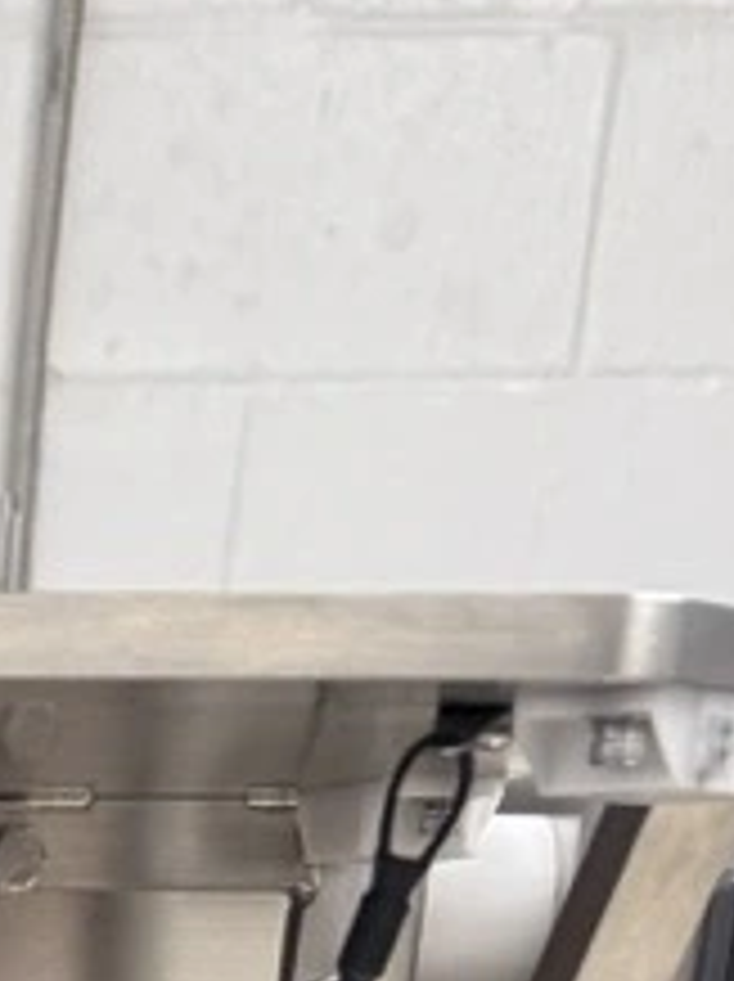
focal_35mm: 141
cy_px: 2826
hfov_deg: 9.1
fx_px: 3994
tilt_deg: -23.7
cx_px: -1198
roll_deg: -1.0
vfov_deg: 10.5
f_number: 1.78
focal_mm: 6.76
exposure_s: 1/120
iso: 160
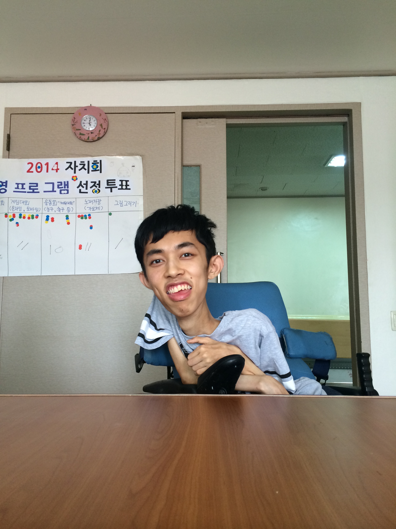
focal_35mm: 30
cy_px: 264
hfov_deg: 46.8
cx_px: 198
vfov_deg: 60.0
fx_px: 458
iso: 100
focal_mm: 4.12
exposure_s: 1/30
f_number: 2.2
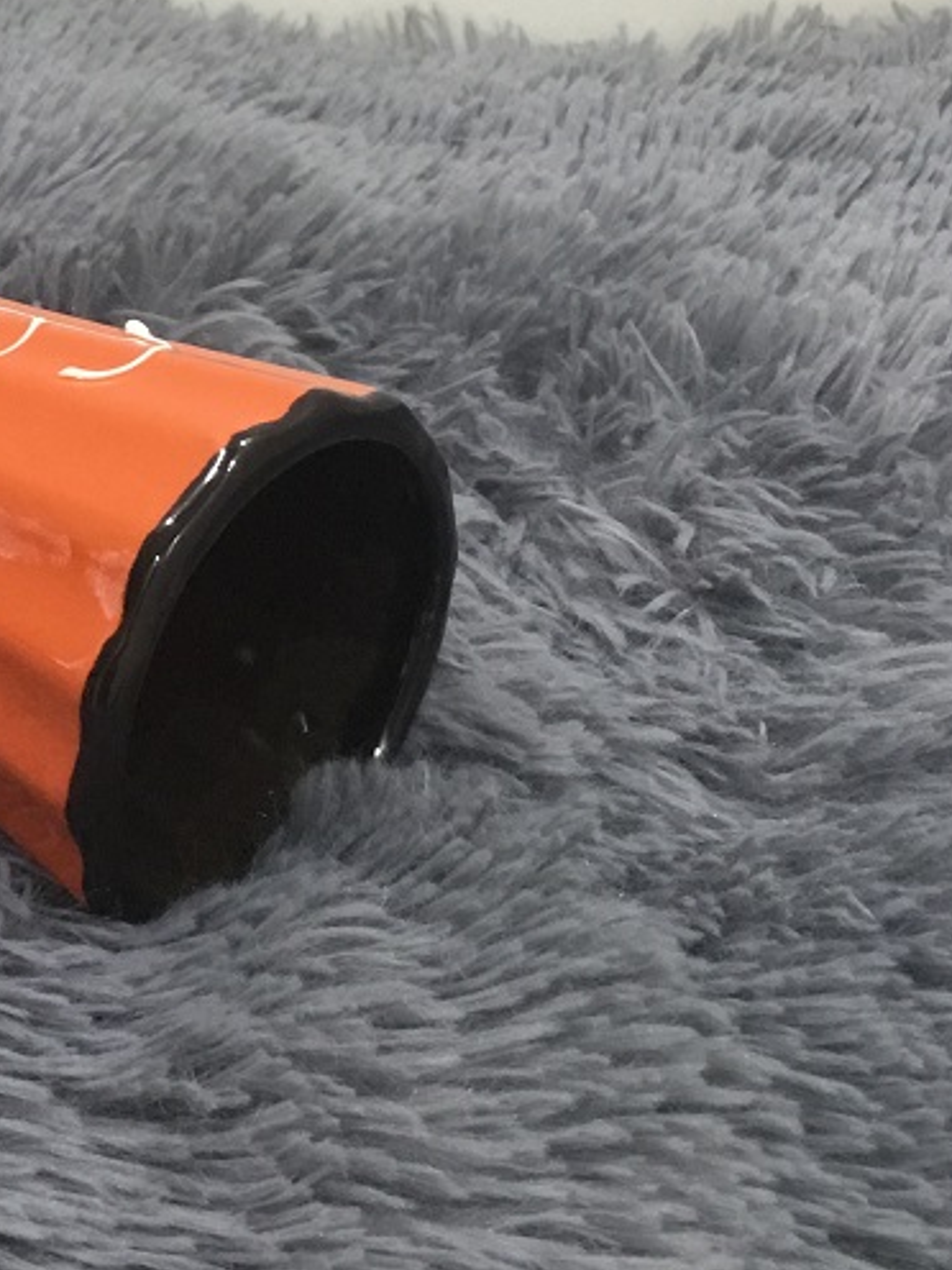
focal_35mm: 75
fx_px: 2750
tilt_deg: -20.9
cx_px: -110
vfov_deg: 25.3
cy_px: 166
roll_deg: +0.3
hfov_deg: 18.8
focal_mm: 3.3
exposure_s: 1/33
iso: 125
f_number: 2.4
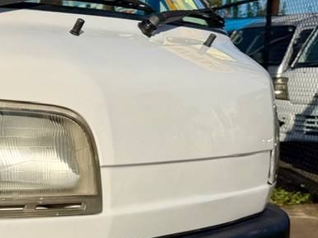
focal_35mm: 80
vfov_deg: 18.4
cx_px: -147
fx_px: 735
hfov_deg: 21.0
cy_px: 138
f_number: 1.78
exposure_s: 1/17544
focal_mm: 6.76
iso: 100
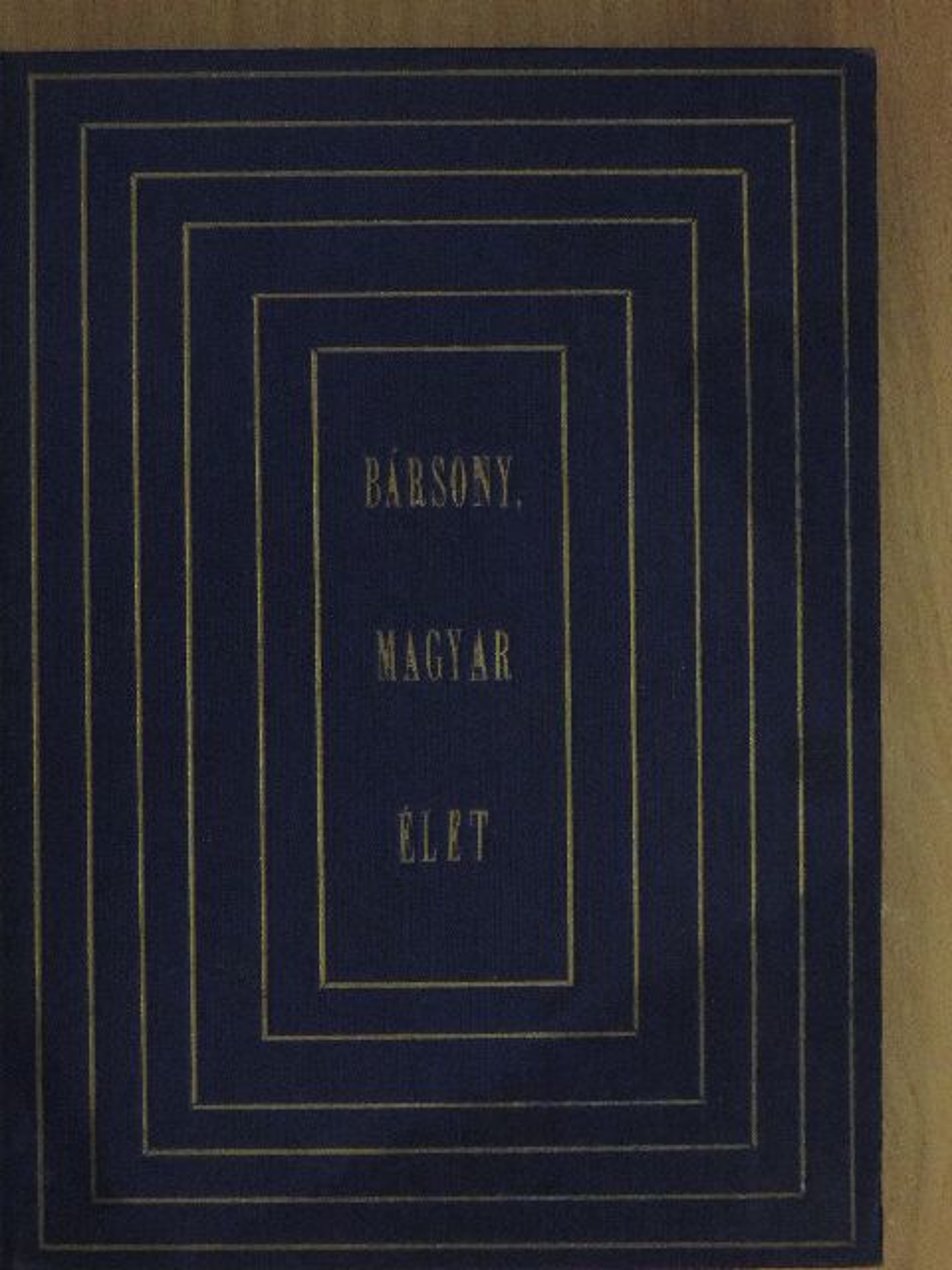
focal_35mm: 75
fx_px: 2750
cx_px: 476
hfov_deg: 19.6
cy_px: 635
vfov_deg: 26.0
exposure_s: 1/125
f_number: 3.9
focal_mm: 13.3
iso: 1600
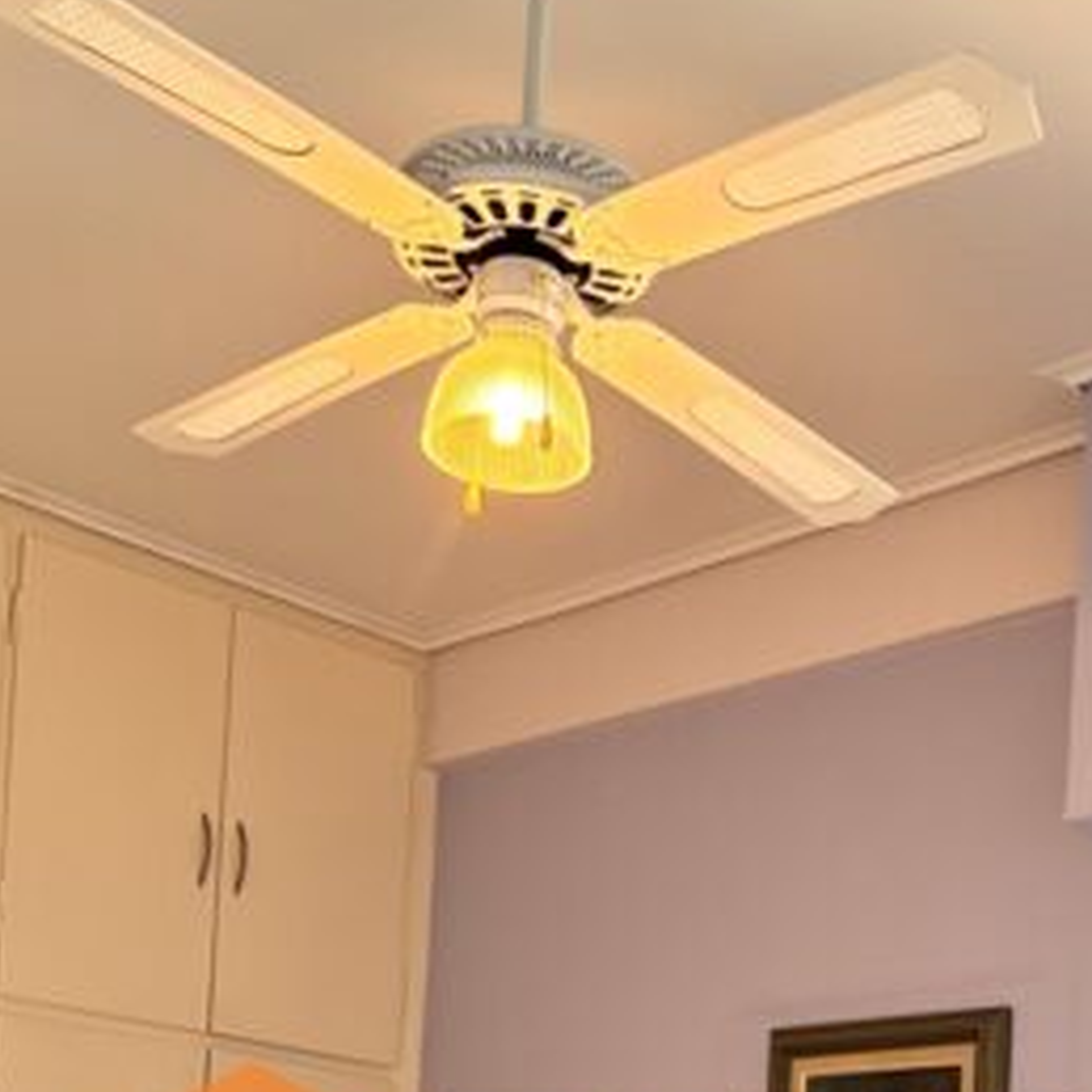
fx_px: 2998
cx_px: 725
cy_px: 1353
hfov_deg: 20.6
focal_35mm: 84
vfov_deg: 19.3
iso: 200
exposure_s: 1/96
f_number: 1.78
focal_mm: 6.76
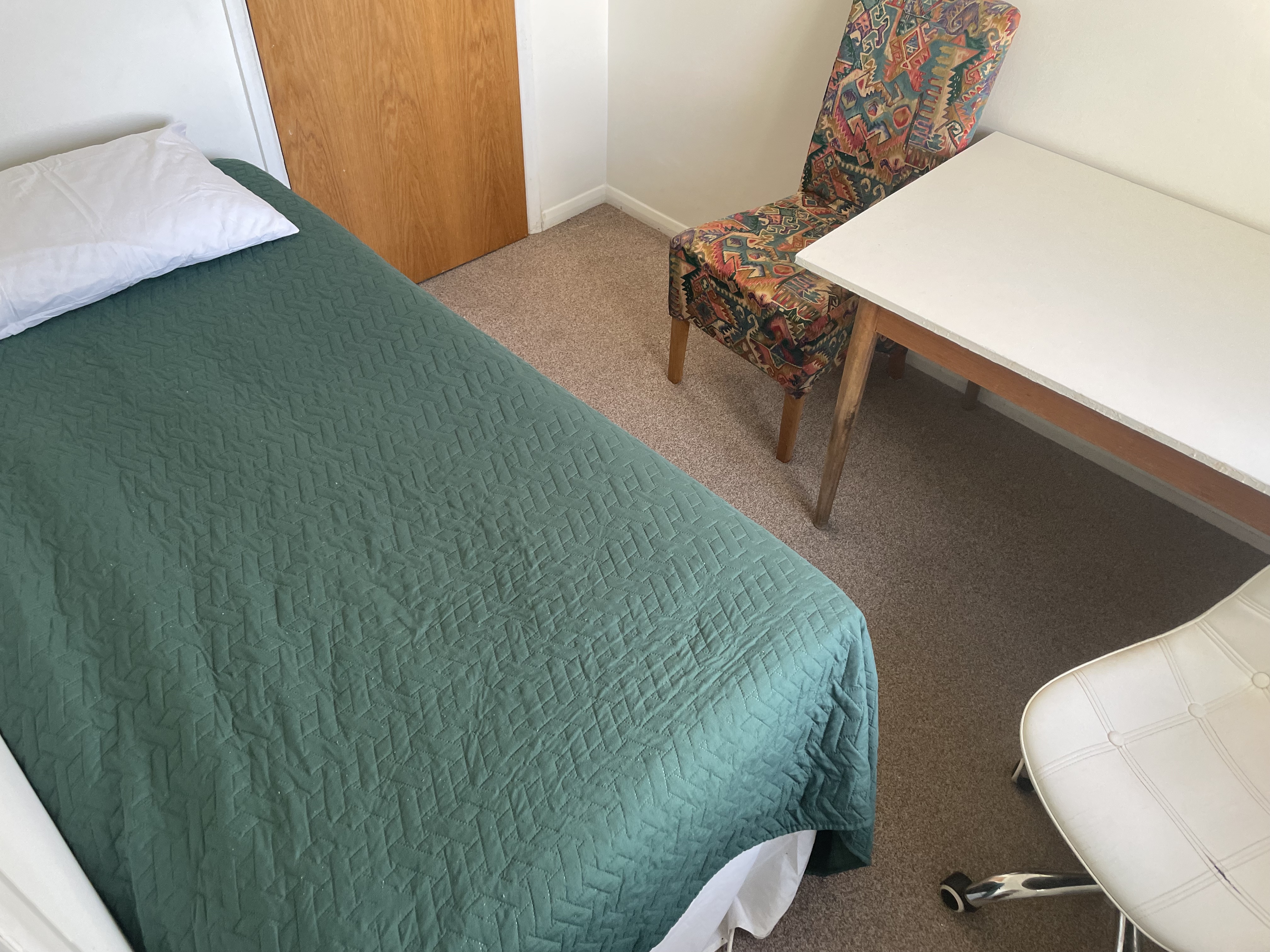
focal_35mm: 26
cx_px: 635
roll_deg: -0.9
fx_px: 954
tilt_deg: -44.0
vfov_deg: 53.1
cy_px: 476
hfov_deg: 67.3
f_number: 1.6
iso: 125
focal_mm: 4.2
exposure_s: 1/117
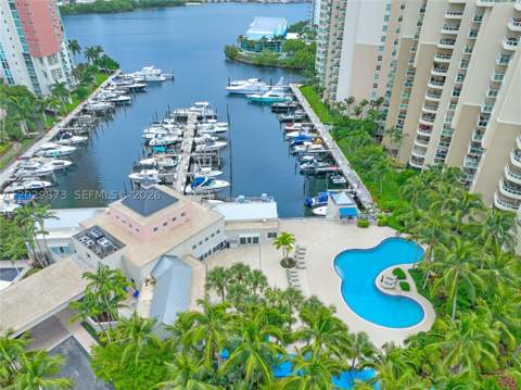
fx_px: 361
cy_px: 195
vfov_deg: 56.7
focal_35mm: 24
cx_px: 260
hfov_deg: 71.7
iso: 160
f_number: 2.8
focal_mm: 12.29
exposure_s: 1/1250
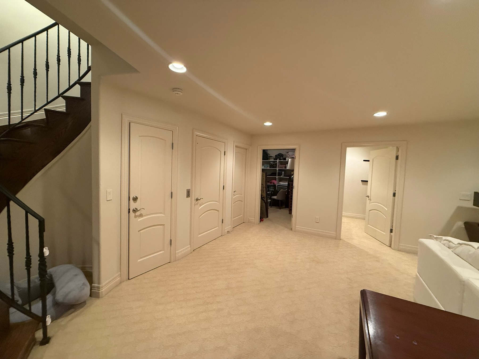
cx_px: 240
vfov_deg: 85.7
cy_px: 180
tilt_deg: -3.1
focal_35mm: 14
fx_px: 194
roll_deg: -2.3
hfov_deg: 102.1
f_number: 2.2
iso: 500
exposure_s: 1/60
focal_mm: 2.22
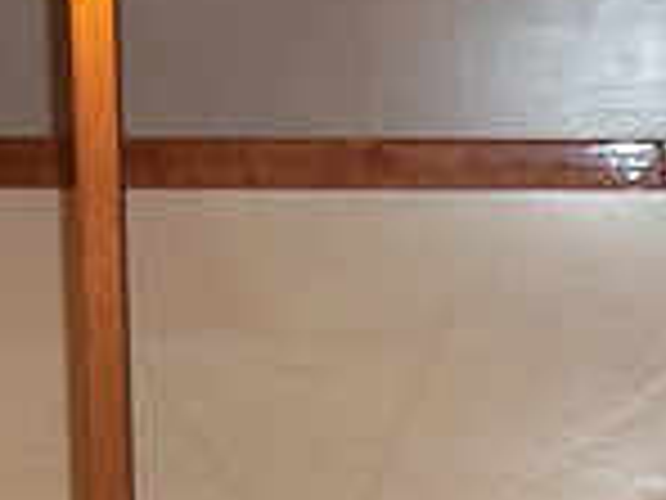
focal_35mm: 141
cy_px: 696
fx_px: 2713
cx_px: 392
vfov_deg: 10.2
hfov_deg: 14.0
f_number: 3.1
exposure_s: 1/30
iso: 160
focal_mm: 6.5
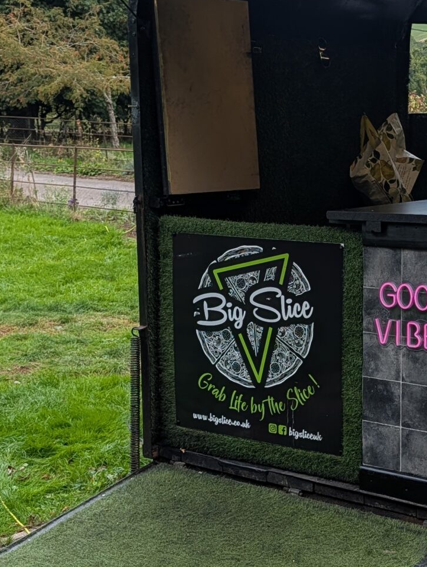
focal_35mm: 64
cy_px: 294
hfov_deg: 22.6
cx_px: 351
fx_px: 1050
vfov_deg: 30.2
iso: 19
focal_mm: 6.9
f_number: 1.68
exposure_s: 1/717
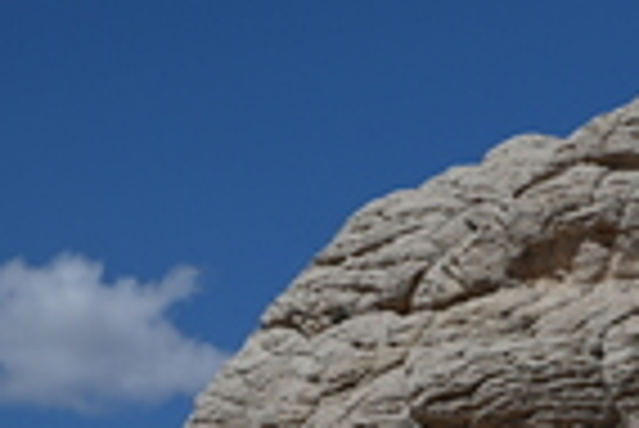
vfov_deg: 5.0
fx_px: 4904
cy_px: 651
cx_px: 796
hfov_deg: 7.4
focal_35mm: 276
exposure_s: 1/800
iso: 100
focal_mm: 70
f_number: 6.3
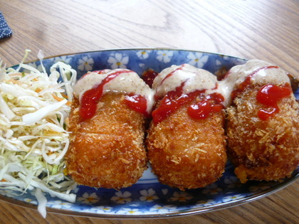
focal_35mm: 33
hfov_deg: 55.4
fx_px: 285
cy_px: 112
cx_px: 150
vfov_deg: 42.9
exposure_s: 1/30
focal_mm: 5.5
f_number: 2.8
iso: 100
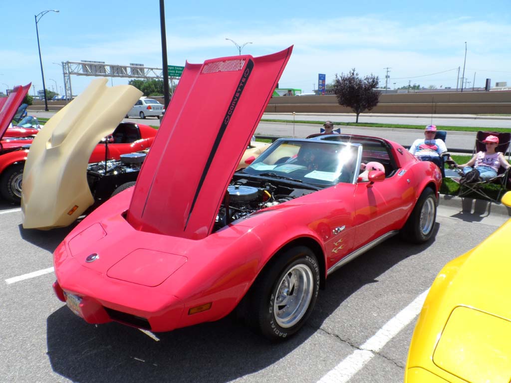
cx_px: 256
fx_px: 354
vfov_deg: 56.8
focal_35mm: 24
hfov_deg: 71.6
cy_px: 192
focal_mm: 4
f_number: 4.5
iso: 80
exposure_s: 1/500
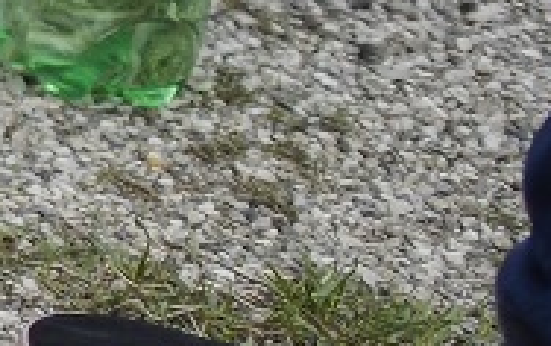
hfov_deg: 9.9
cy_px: -730
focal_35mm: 156
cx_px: -1131
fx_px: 2345
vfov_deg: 7.4
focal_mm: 24
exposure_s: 1/1250
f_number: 1.6
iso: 100
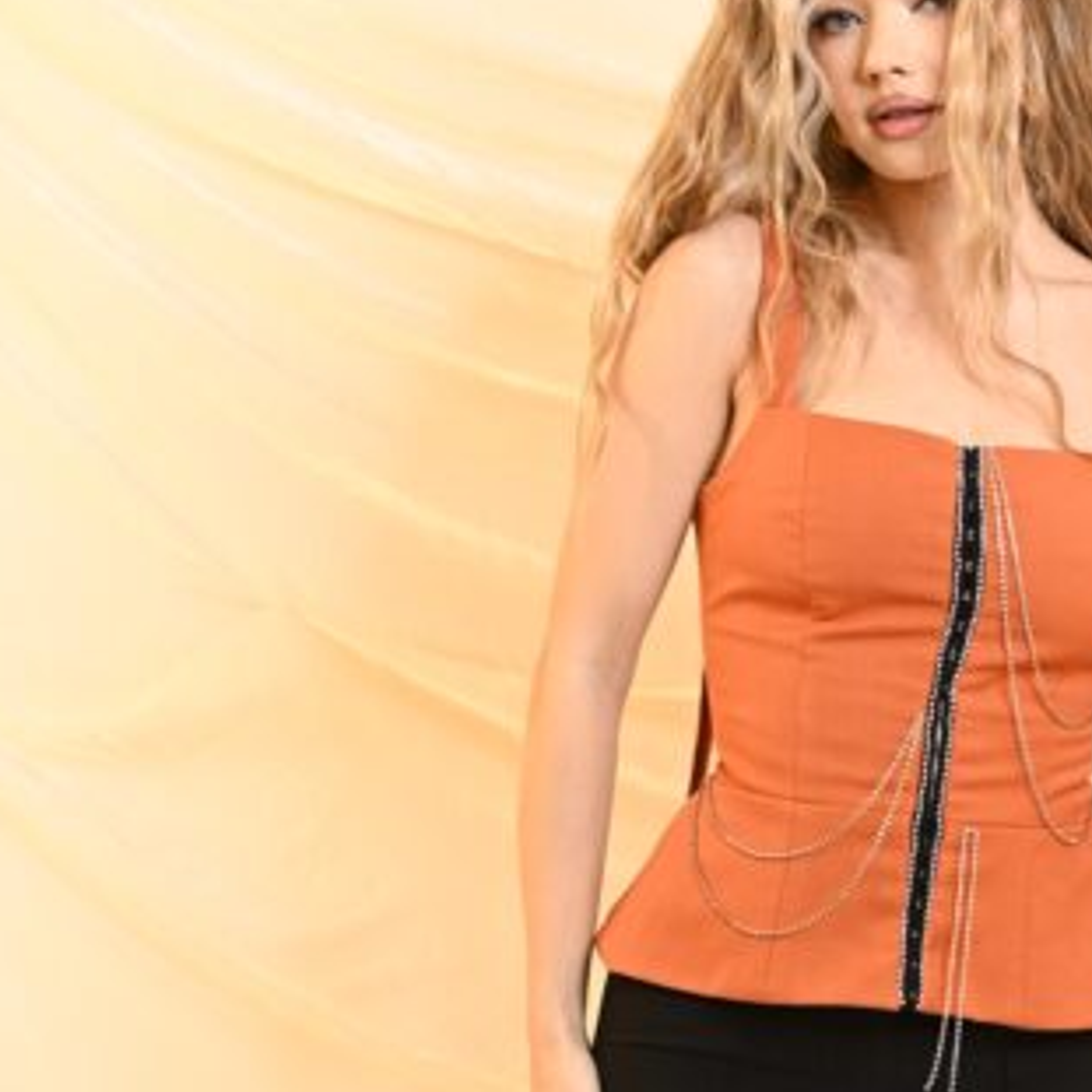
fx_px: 3498
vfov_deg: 17.3
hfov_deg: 17.4
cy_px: 1099
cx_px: 1052
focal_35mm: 98
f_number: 4
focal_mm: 35
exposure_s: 1/200
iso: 1600
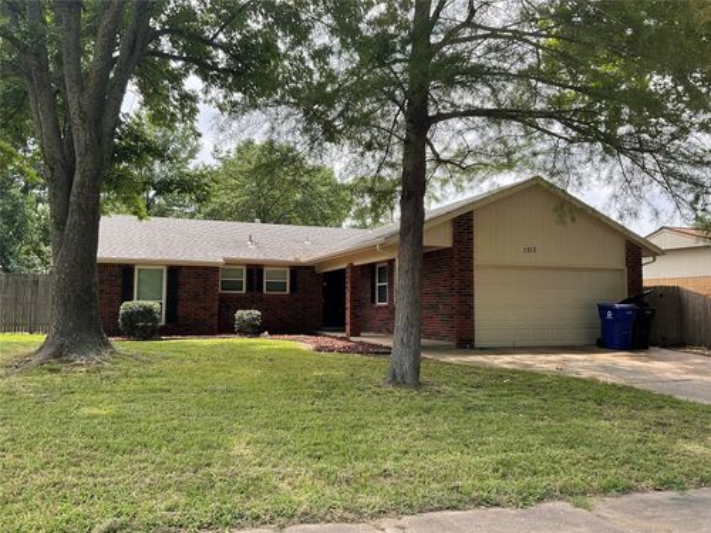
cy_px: 266
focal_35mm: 29
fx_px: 596
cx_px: 356
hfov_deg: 61.7
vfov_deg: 48.2
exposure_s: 1/491
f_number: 1.8
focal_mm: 3
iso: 16
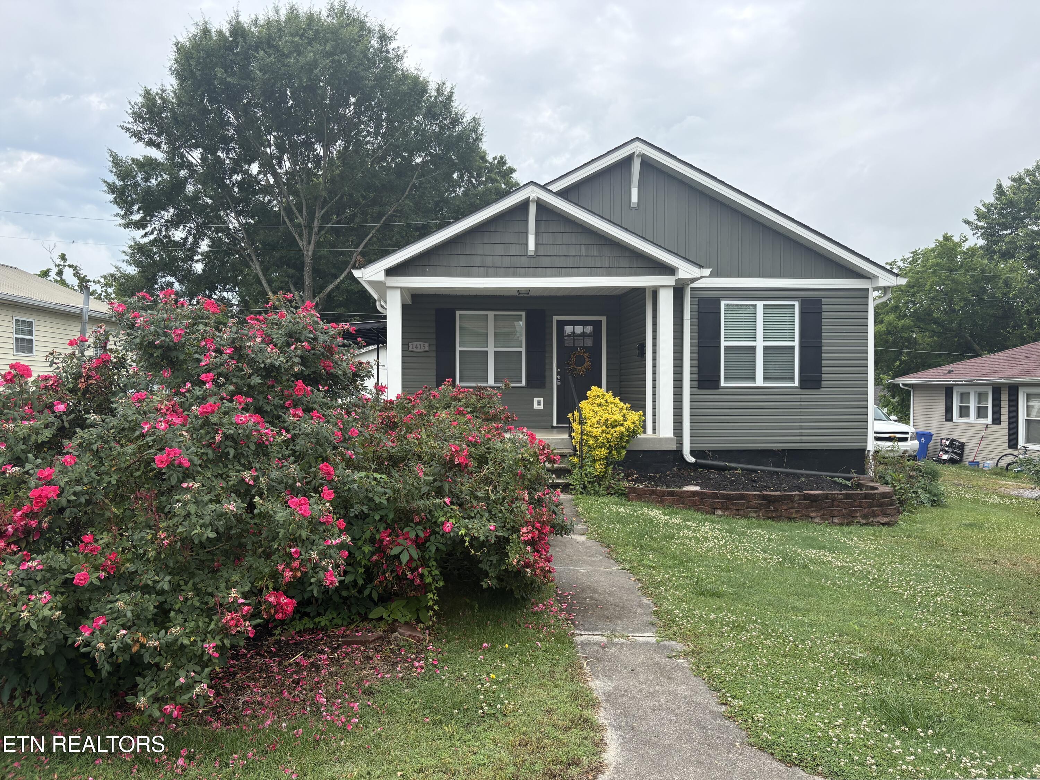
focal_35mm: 26
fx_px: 781
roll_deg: +0.6
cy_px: 390
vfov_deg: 53.1
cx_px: 520
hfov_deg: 67.3
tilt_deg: -0.3
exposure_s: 1/2208
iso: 50
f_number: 1.6
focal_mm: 5.96
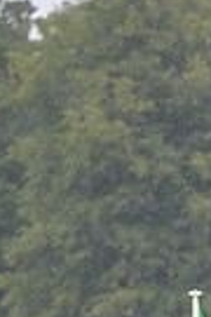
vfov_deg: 2.4
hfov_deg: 1.6
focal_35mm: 857
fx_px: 7534
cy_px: 421
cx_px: 502
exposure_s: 1/1250
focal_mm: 200
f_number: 3.2
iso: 560
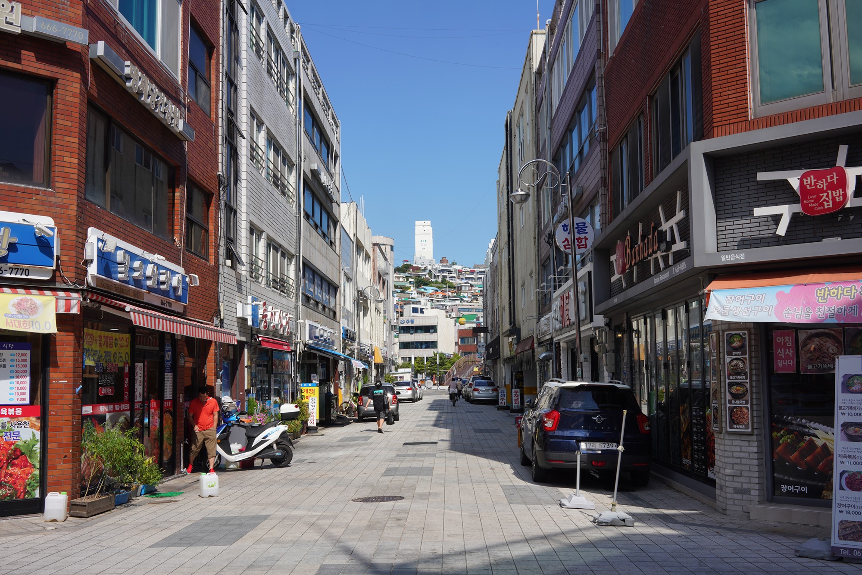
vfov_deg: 37.9
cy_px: 288
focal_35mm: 35
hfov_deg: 54.4
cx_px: 431
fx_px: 838
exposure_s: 1/100
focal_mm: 35
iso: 100
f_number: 14
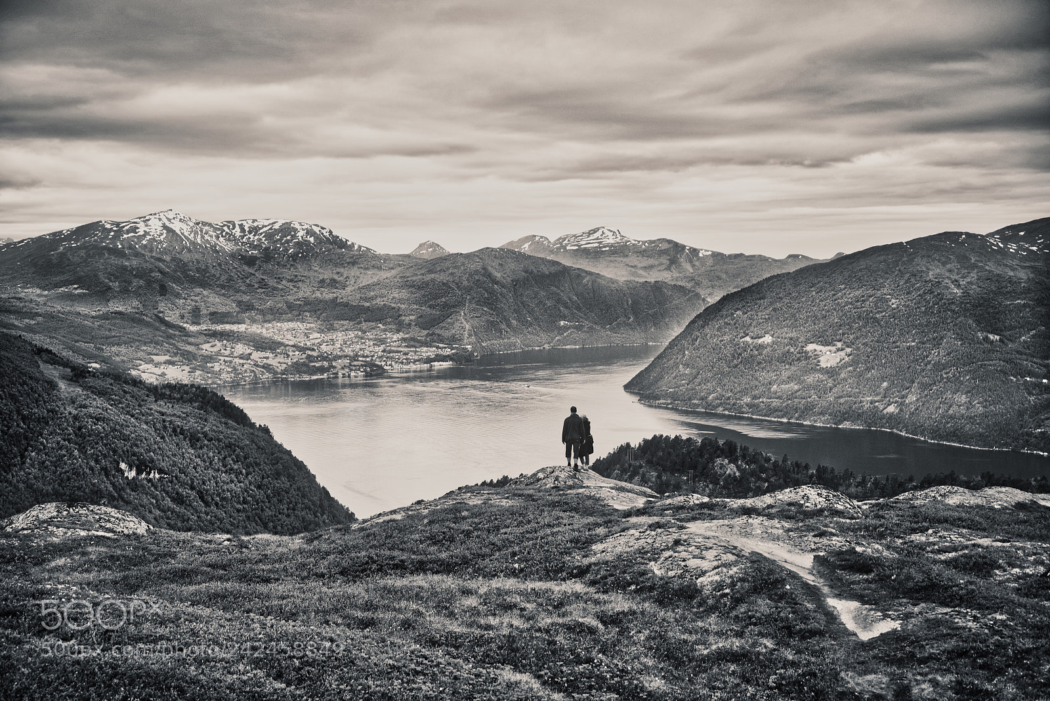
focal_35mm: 53
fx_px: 1546
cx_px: 525
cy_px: 350
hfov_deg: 37.5
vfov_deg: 25.5
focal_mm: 53
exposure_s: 1/40
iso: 100
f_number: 4.5
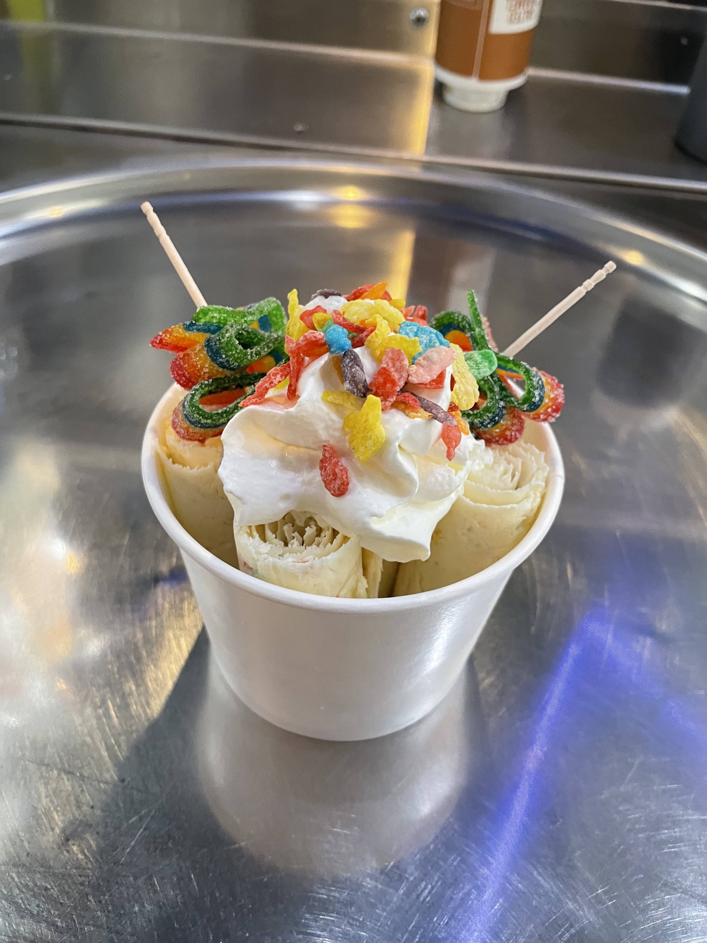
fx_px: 708
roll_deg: -5.7
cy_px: 472
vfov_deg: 67.3
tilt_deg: -44.5
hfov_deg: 53.1
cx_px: 354
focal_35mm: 26
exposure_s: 1/60
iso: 320
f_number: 1.6
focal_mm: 4.2
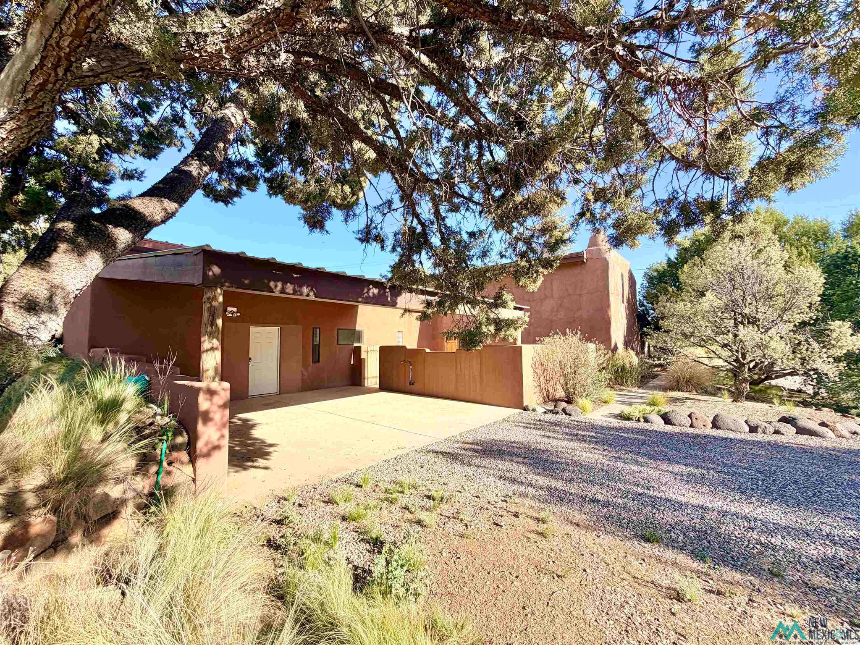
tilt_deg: +3.4
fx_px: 348
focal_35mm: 14
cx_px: 430
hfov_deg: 102.1
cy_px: 322
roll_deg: +0.0
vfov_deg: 85.7
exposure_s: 1/644
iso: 40
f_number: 2.2
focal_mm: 2.22
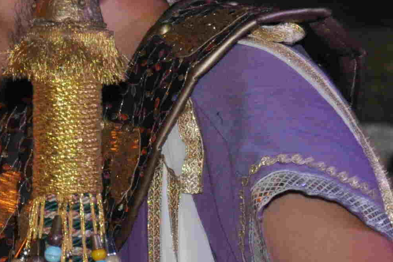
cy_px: 285
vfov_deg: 4.2
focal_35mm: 323
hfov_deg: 6.2
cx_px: -333
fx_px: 3525
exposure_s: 1/50
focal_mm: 50
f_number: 5.6
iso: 1250
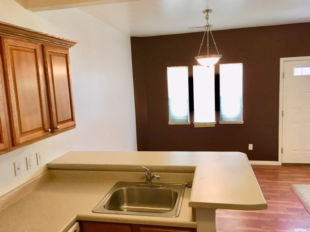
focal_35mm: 29
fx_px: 260
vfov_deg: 48.2
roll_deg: +3.9
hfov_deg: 61.7
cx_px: 155
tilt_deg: -9.1
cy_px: 116
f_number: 2.2
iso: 32
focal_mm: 4.15
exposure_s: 1/30
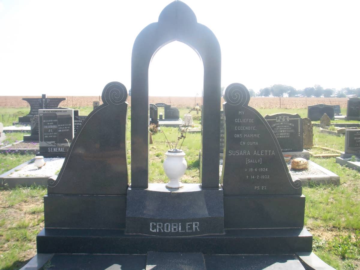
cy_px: 135
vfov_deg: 37.8
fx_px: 396
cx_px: 180
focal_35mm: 38
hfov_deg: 48.9
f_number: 3.9
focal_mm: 6.3
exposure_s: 1/200
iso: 64
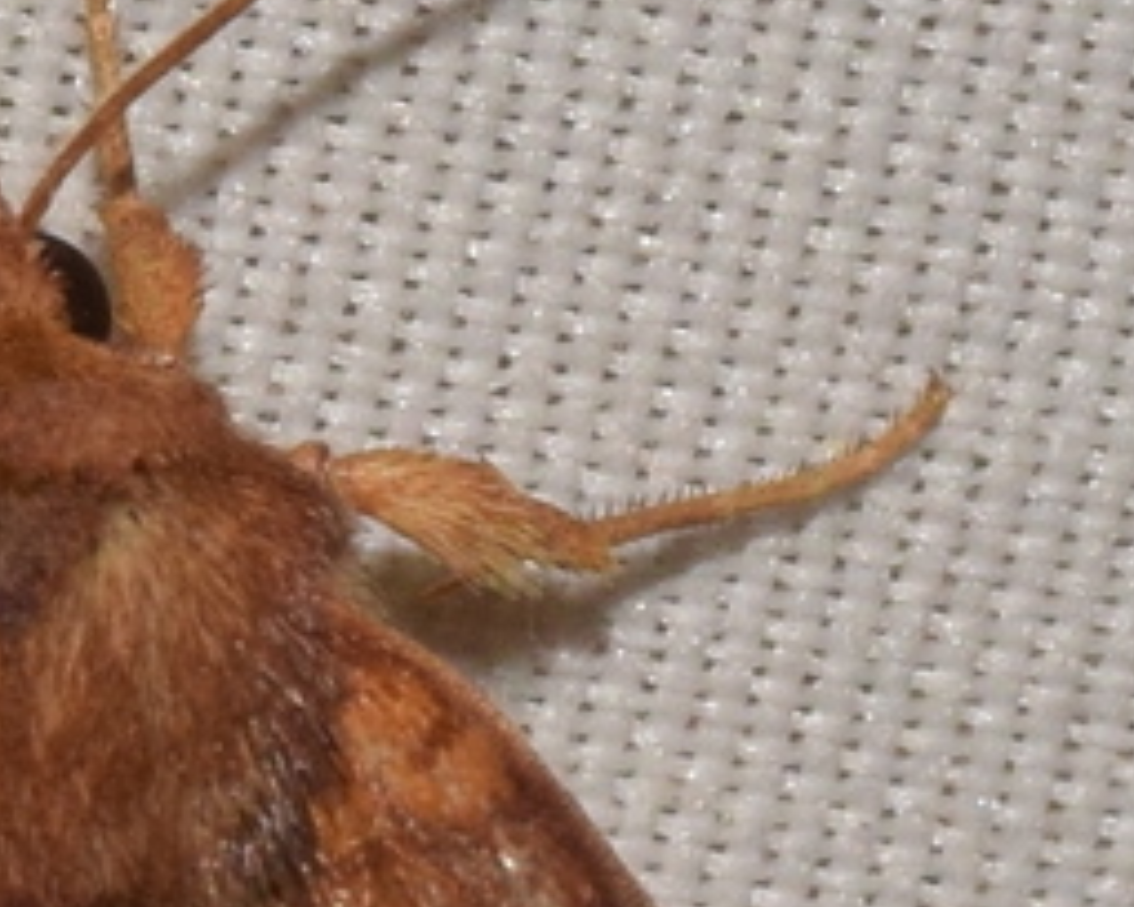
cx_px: -93
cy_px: 1174
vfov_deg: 2.1
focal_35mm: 743
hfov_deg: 2.6
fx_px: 24937
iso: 500
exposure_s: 1/160
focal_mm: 140
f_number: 14
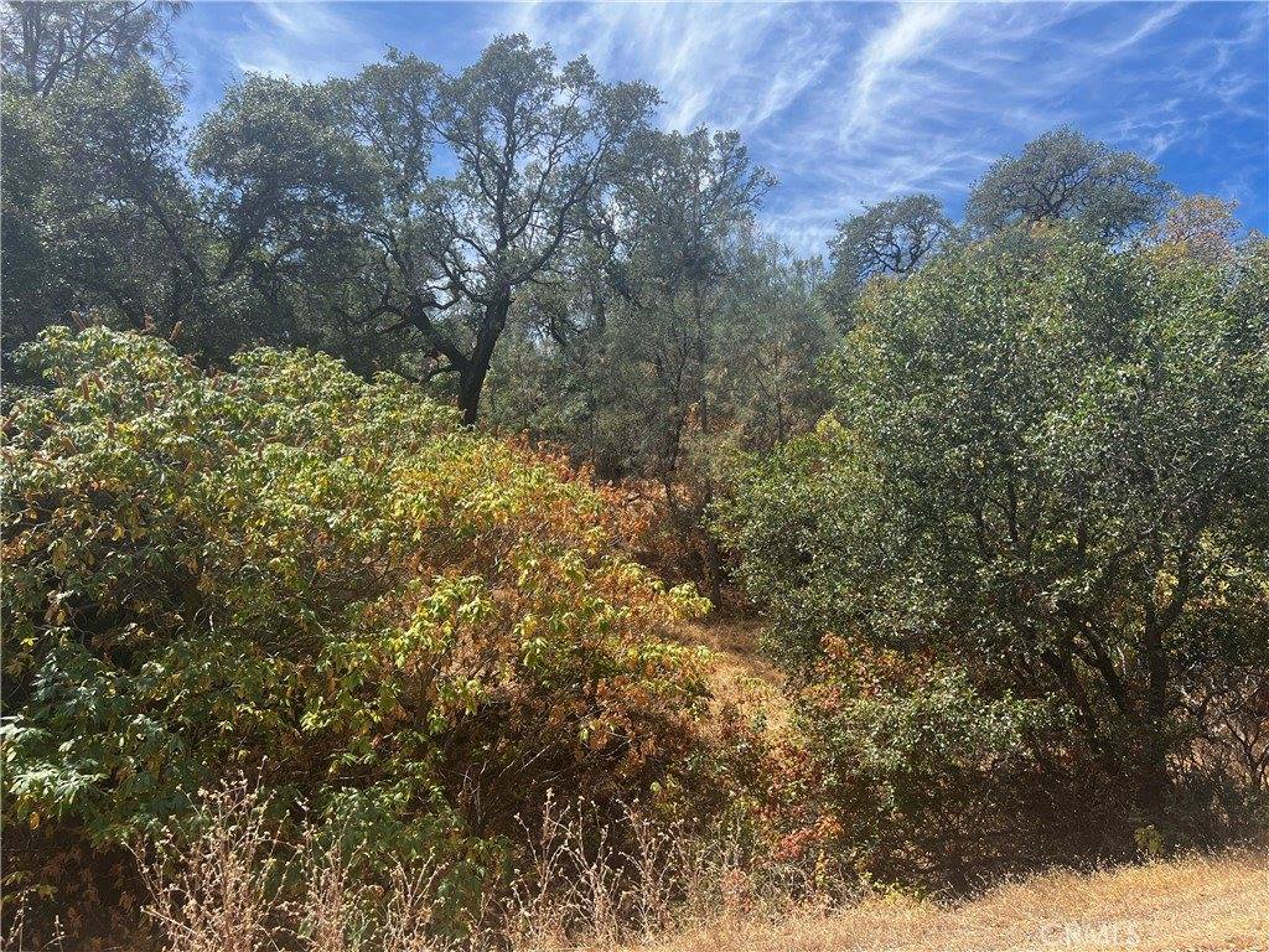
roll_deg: -0.5
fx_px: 953
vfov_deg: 53.1
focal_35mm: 26
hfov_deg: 67.3
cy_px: 476
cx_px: 634
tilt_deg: +16.4
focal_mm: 5.7
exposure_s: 1/1779
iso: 50
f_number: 1.5
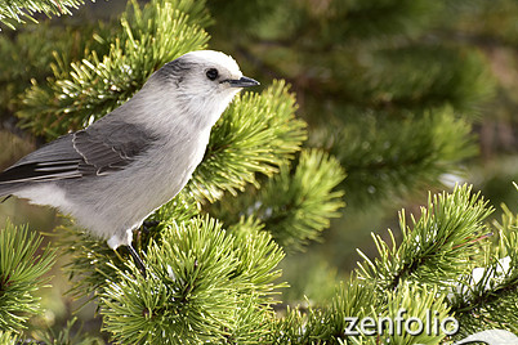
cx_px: 168
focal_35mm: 433
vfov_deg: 3.2
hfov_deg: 4.8
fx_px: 6230
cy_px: 155
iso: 800
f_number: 6.3
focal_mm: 300
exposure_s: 1/500
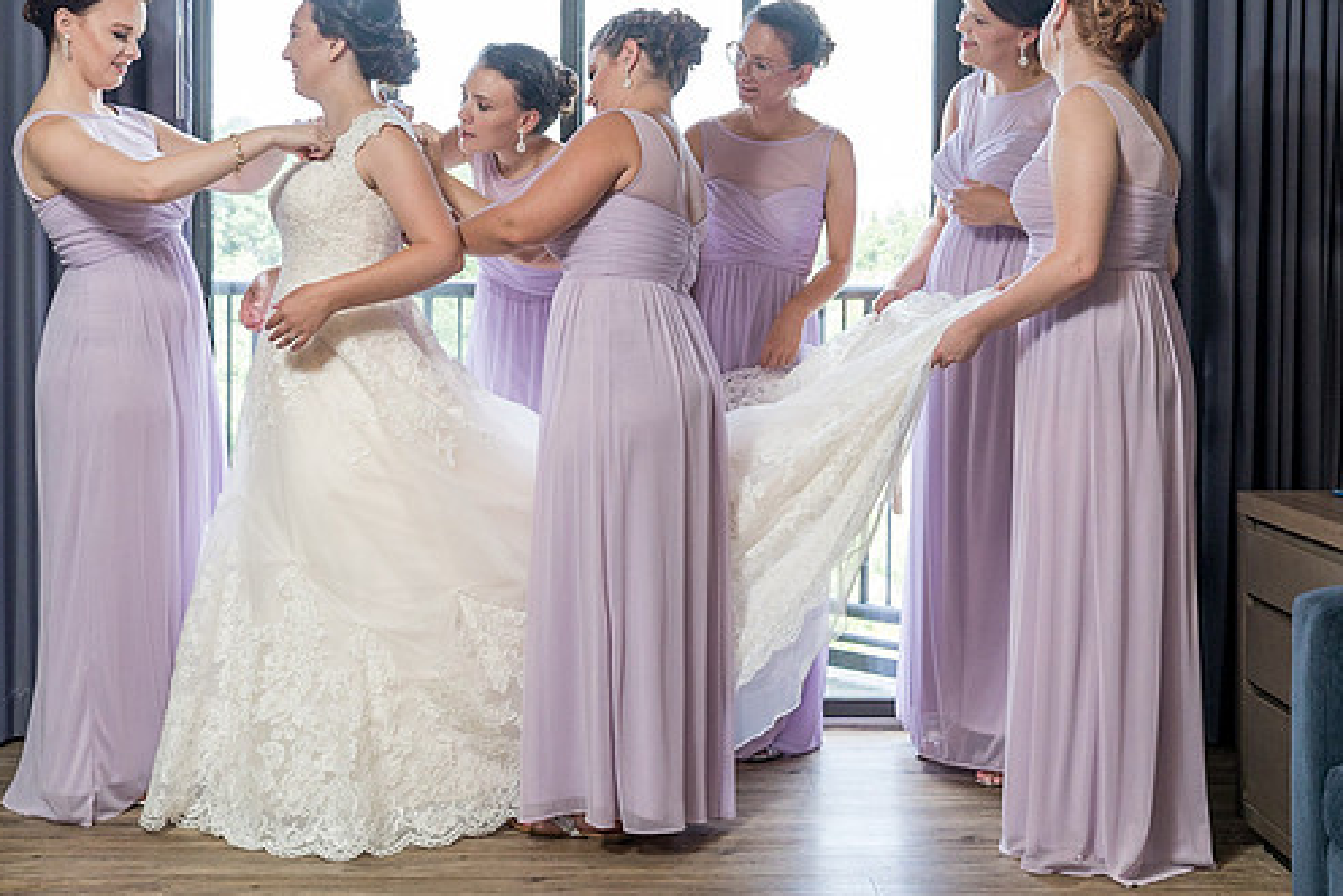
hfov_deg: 39.6
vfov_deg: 26.9
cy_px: 354
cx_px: 655
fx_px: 1866
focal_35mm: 50
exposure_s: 1/200
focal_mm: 37
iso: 1000
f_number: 5.6
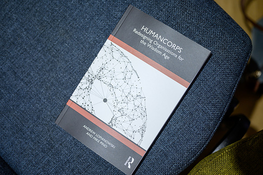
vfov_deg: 26.8
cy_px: 88
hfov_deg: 39.4
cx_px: 132
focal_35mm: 50
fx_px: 368
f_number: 1.8
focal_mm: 50
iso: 140
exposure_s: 1/250
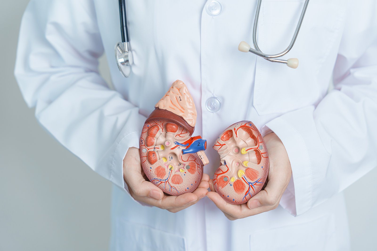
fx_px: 691
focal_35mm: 66
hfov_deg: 30.5
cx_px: 188
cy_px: 126
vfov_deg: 20.6
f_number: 2.8
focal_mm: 66
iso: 200
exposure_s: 1/100
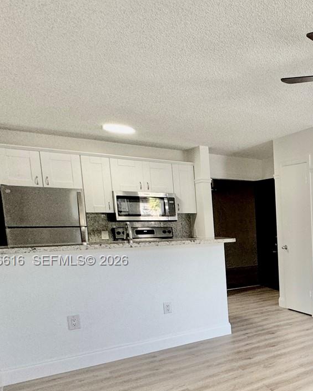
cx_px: 399
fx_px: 359
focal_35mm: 31
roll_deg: +0.6
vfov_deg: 55.9
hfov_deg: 34.5
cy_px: 261
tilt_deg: -7.0
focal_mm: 2.22
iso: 125
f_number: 2.2
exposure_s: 1/120
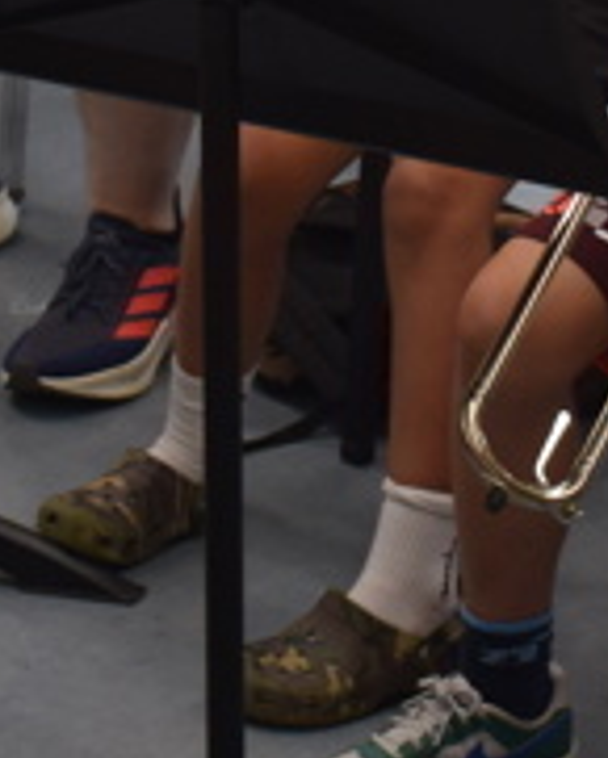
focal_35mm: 162
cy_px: -222
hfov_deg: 9.5
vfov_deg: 11.6
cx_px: 663
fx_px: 3641
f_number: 4
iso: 400
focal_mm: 26
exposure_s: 1/60
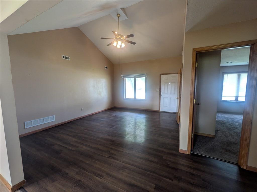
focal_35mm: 14
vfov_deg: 85.7
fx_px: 104
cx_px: 128
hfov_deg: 102.1
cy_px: 96
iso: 104
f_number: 2.2
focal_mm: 1.83
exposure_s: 1/24
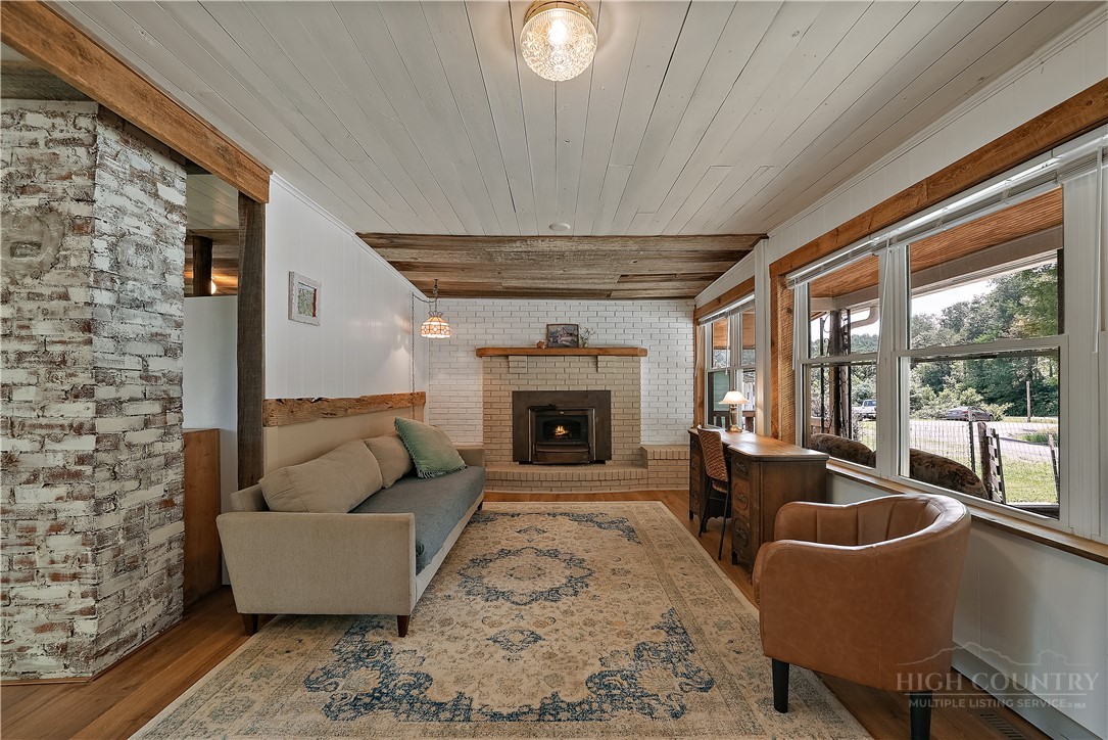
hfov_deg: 108.3
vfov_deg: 85.5
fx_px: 400
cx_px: 554
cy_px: 370
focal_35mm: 13
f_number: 9
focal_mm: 13
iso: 100
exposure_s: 1/2
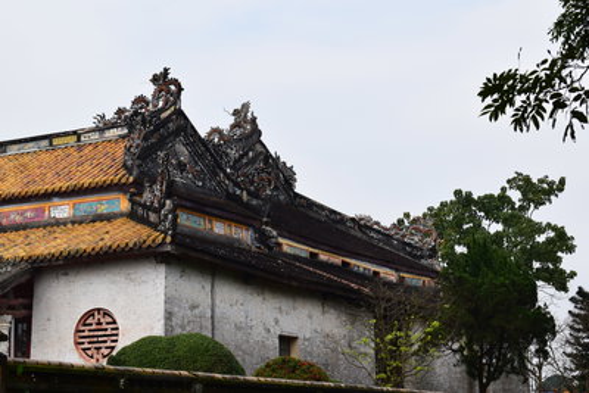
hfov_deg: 24.6
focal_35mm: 82
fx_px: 1350
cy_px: 196
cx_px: 294
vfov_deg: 16.6
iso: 400
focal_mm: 55
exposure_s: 1/500
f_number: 11
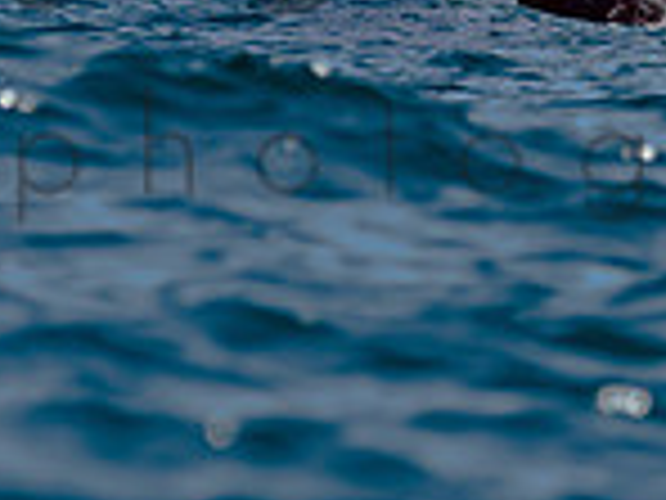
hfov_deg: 1.2
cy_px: -95
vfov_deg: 0.9
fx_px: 31130
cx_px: 1173
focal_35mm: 1618
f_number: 5.6
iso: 200
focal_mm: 250
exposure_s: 1/2000
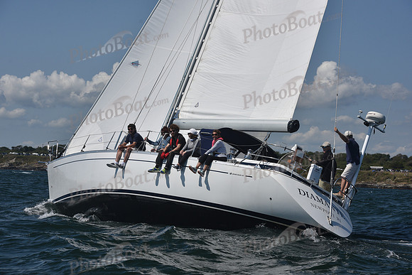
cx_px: 206
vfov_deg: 14.0
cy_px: 138
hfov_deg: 20.8
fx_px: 1122
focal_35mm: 98
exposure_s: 1/1000
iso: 250
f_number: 8
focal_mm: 98
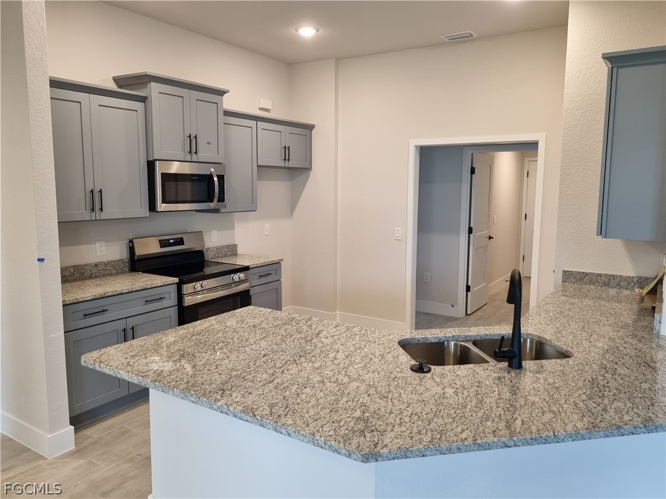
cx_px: 333
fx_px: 500
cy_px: 250
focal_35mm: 26
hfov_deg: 67.3
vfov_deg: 53.1
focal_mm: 5.4
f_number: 1.8
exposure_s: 1/120
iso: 320
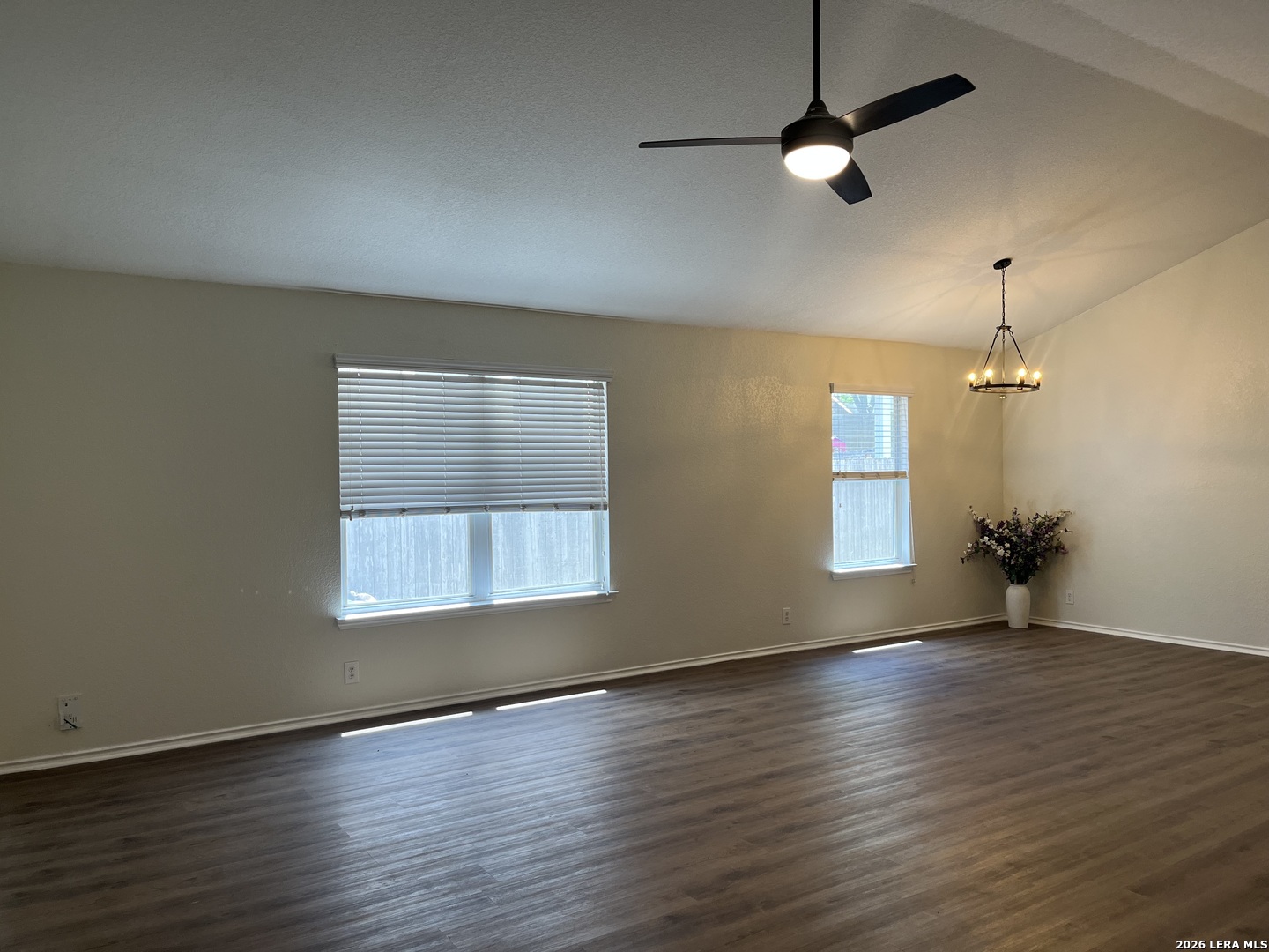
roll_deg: +0.6
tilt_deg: -1.1
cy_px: 476
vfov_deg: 53.1
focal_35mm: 26
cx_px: 634
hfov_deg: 67.3
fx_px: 953
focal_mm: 5.1
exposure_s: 1/120
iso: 100
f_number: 1.6
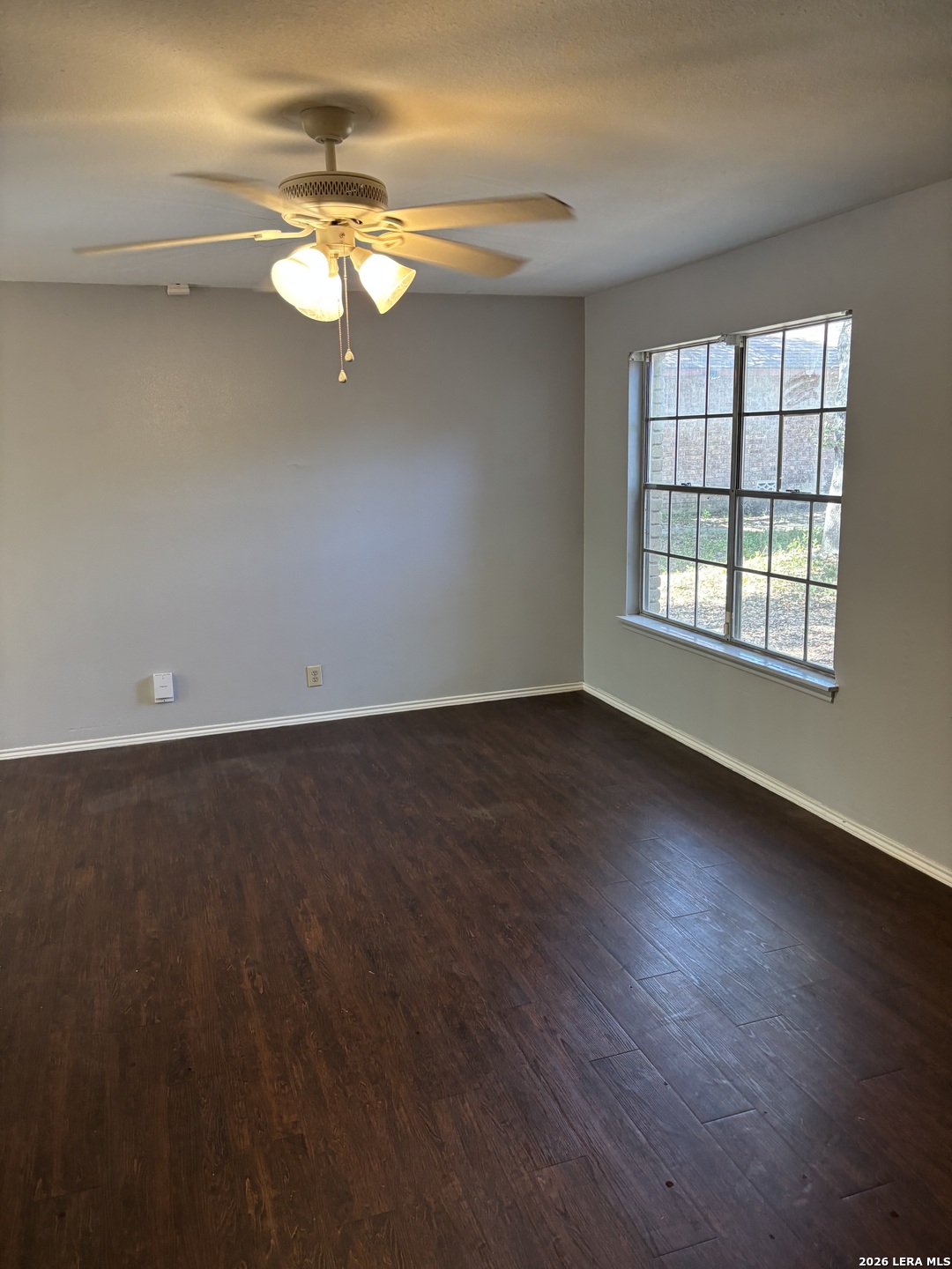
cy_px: 634
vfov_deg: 67.3
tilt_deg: -11.6
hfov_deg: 53.1
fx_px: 953
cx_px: 476
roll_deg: +0.8
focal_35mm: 26
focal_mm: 5.96
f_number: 1.6
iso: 200
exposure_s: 1/60
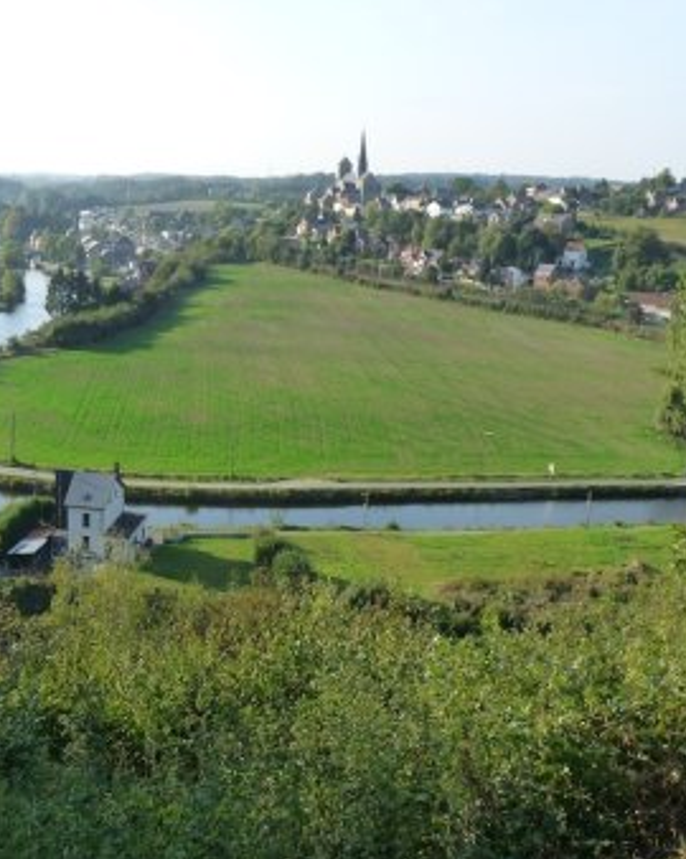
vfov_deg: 42.9
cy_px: 432
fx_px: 1092
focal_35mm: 43
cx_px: 259
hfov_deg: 34.7
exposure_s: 1/200
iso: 160
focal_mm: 5.2
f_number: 5
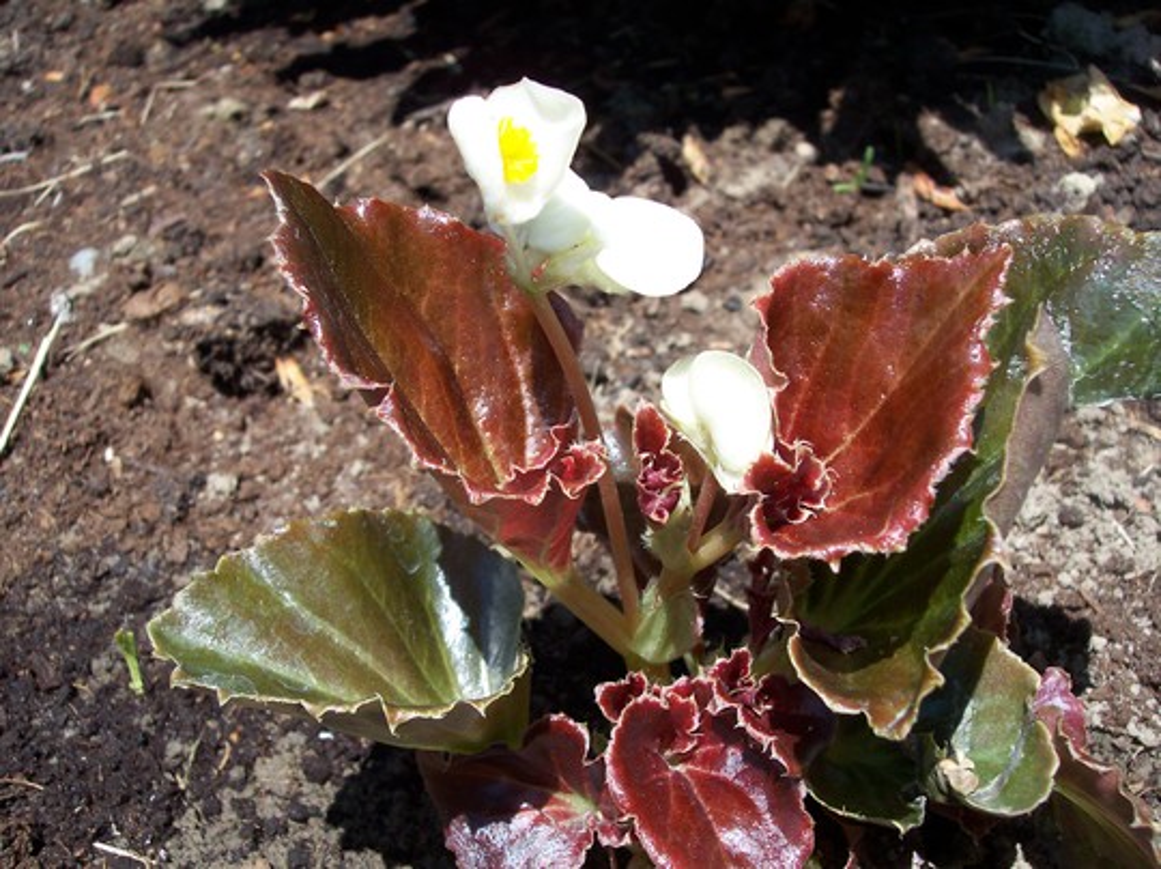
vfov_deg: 37.7
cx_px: 580
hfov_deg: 49.0
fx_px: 1273
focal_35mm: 38
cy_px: 434
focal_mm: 8
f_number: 4.8
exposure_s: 1/500
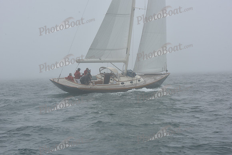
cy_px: 78
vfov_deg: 19.5
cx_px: 116
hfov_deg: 28.8
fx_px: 451
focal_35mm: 70
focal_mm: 70
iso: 250
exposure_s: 1/800
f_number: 10
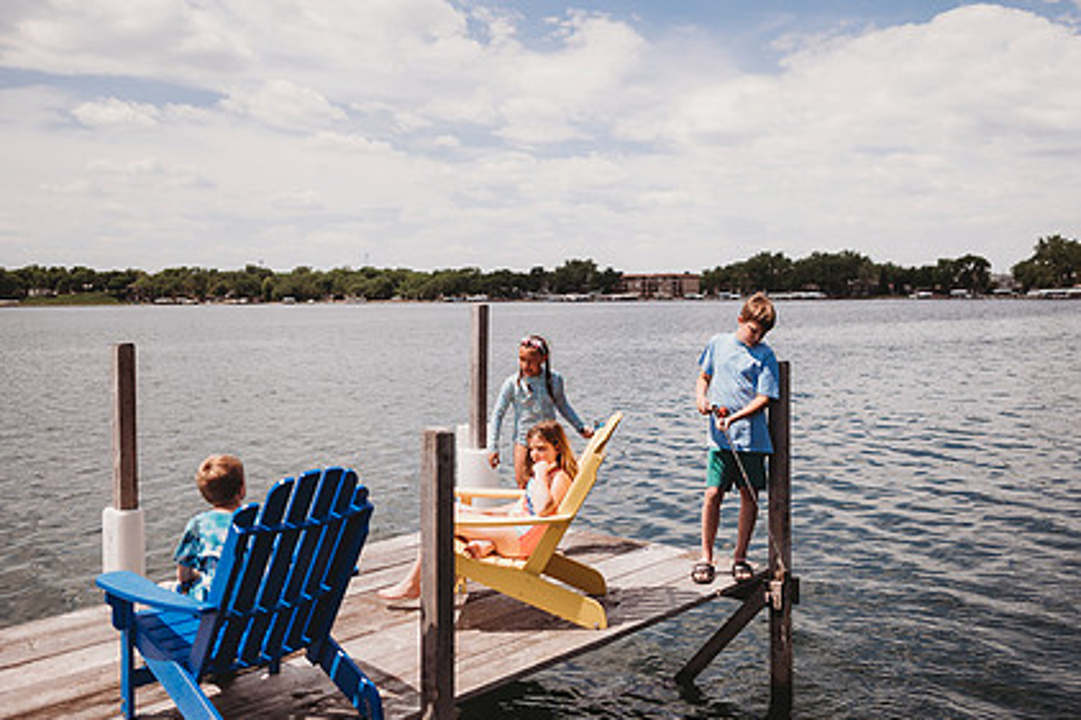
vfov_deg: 39.9
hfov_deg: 57.1
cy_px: 352
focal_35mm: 33
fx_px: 990
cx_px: 599
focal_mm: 24
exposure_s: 1/4000
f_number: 2.2
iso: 100
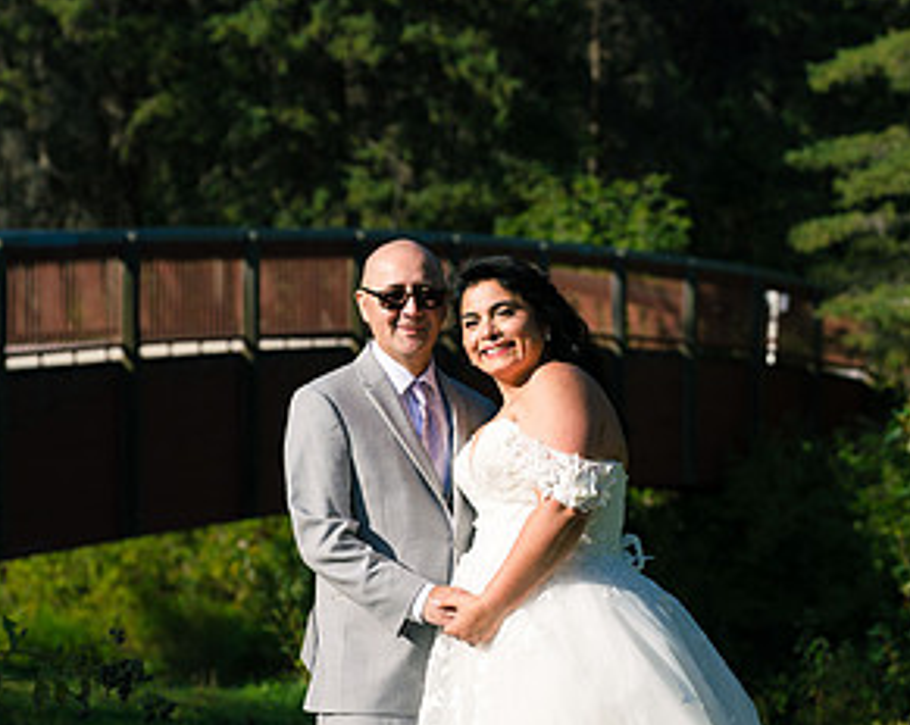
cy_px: 538
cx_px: 447
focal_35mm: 125
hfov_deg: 15.4
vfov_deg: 12.3
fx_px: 3362
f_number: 4
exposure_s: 1/2500
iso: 250
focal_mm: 86
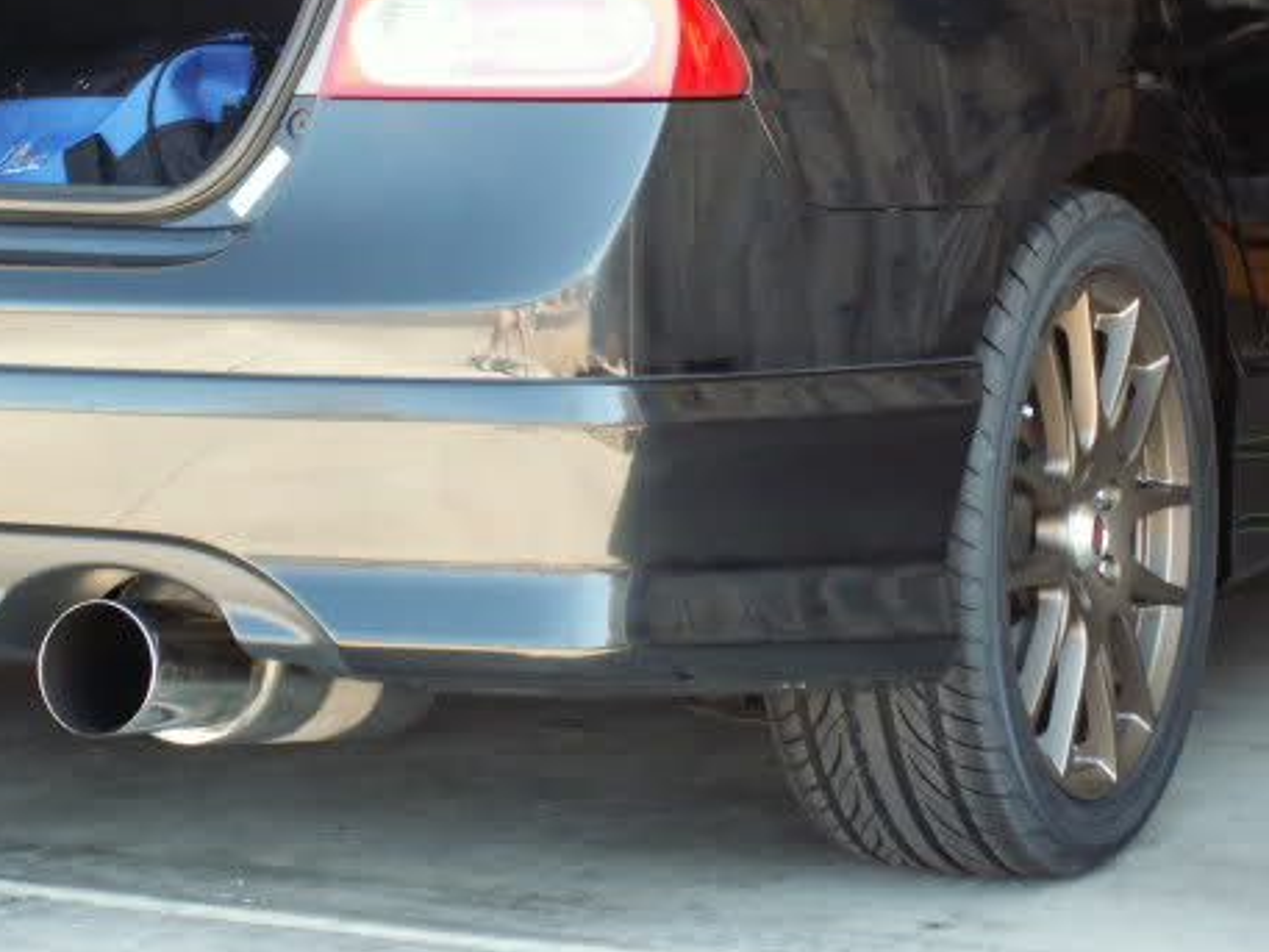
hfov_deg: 18.7
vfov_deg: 14.1
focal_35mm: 105
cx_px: 783
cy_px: 355
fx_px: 3850
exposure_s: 1/40
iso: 80
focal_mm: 12.53
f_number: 3.2
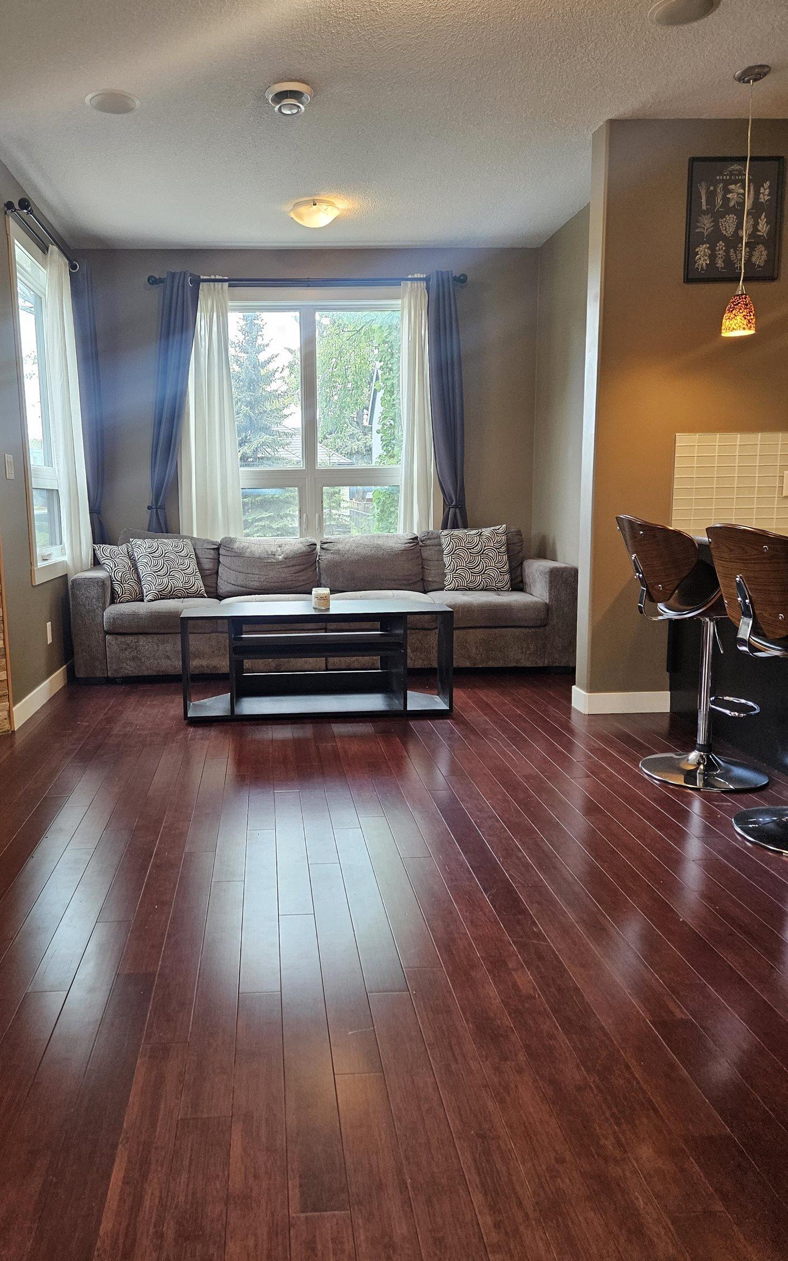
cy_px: 626
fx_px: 859
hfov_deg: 48.9
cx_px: 304
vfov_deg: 72.5
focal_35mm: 25
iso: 250
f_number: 1.8
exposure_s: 1/120
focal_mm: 5.4
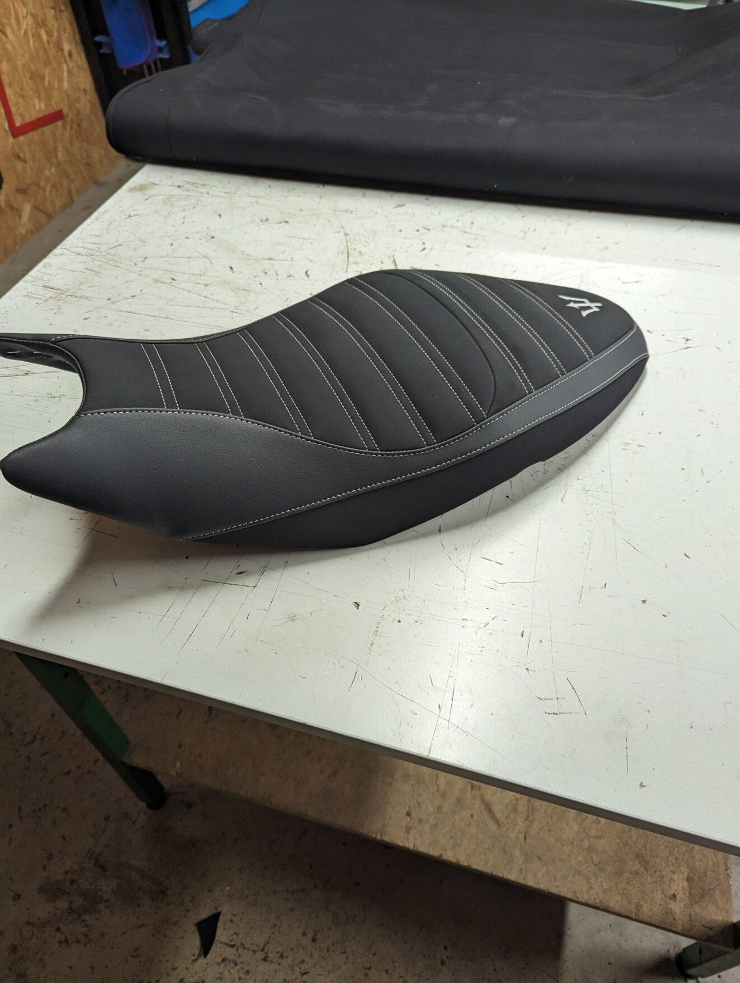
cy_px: 492
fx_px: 682
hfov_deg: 56.9
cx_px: 370
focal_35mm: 24
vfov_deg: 71.5
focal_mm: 6.81
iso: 256
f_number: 1.85
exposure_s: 1/100
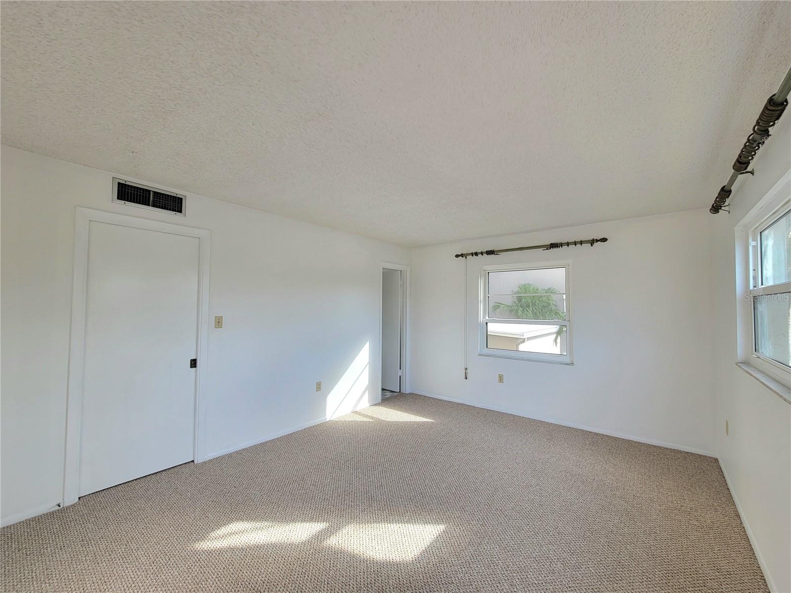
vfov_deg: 89.9
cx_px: 396
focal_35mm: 13
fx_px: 297
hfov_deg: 106.2
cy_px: 296
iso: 64
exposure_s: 1/120
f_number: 2.2
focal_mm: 2.2
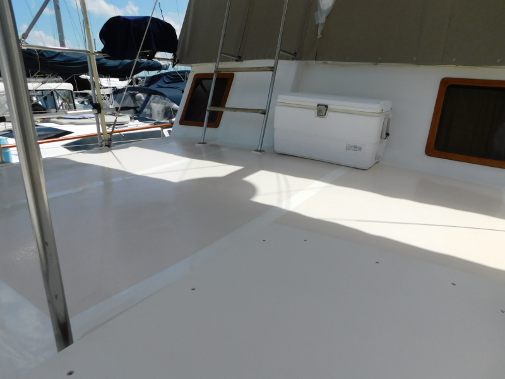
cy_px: 190
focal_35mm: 23
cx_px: 252
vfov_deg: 58.9
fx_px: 336
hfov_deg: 73.9
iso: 125
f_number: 6
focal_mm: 4
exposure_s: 1/800
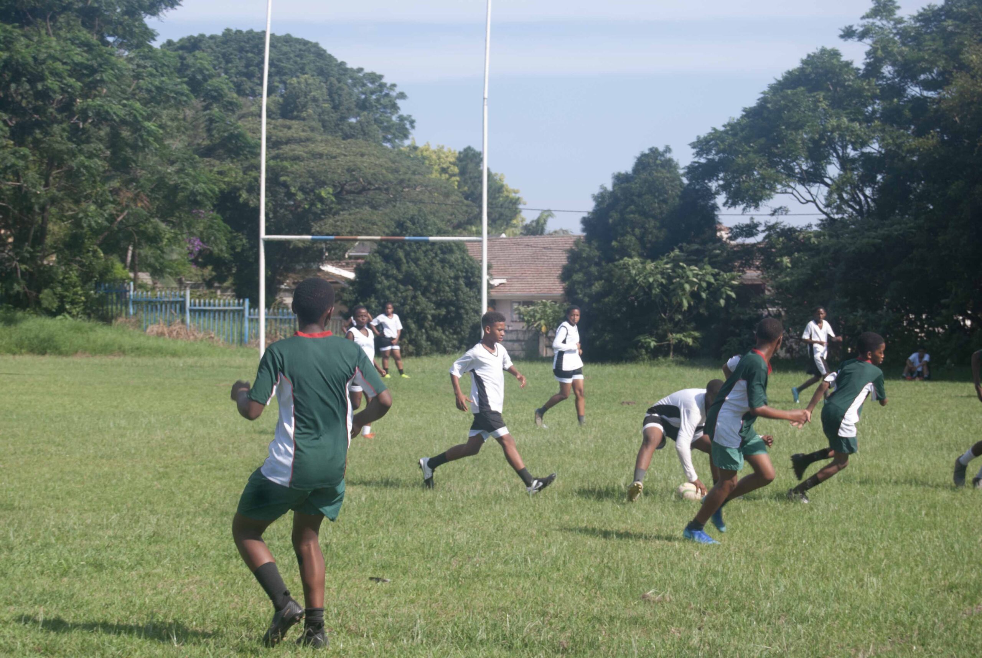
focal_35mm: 82
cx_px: 491
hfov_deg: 24.6
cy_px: 329
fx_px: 2253
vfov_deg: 16.6
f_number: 7.1
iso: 100
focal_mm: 55
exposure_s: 1/200
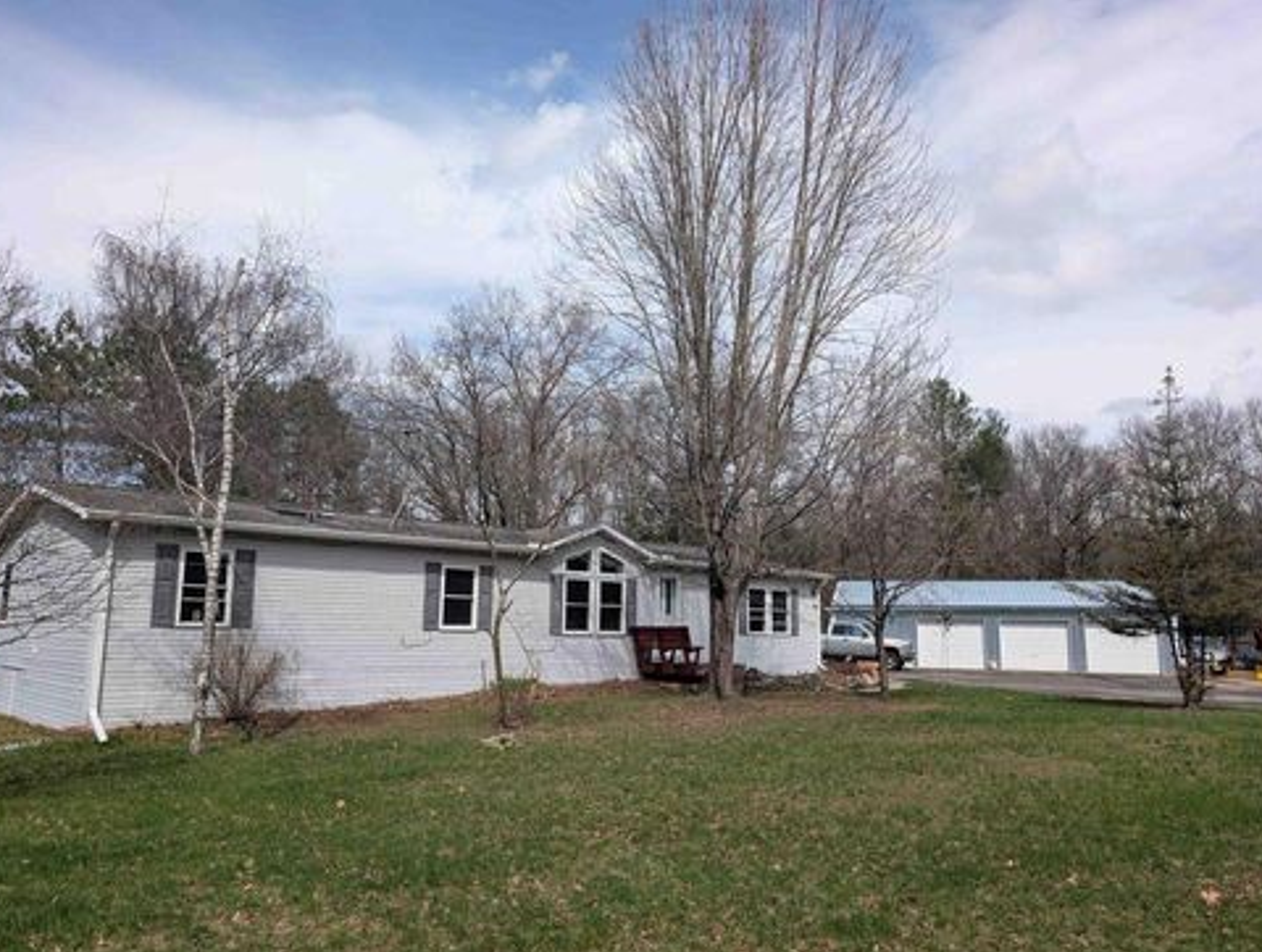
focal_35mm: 25
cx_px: 623
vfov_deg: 55.0
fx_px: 913
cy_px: 493
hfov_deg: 69.3
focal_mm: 6.9
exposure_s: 1/1212
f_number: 1.68
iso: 23
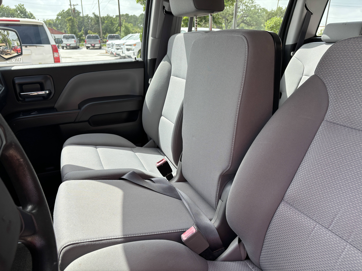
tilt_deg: -17.8
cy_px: 136
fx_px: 272
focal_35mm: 26
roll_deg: -0.6
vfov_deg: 53.1
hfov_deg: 67.3
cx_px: 181
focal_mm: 5.96
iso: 50
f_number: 1.6
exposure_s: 1/559
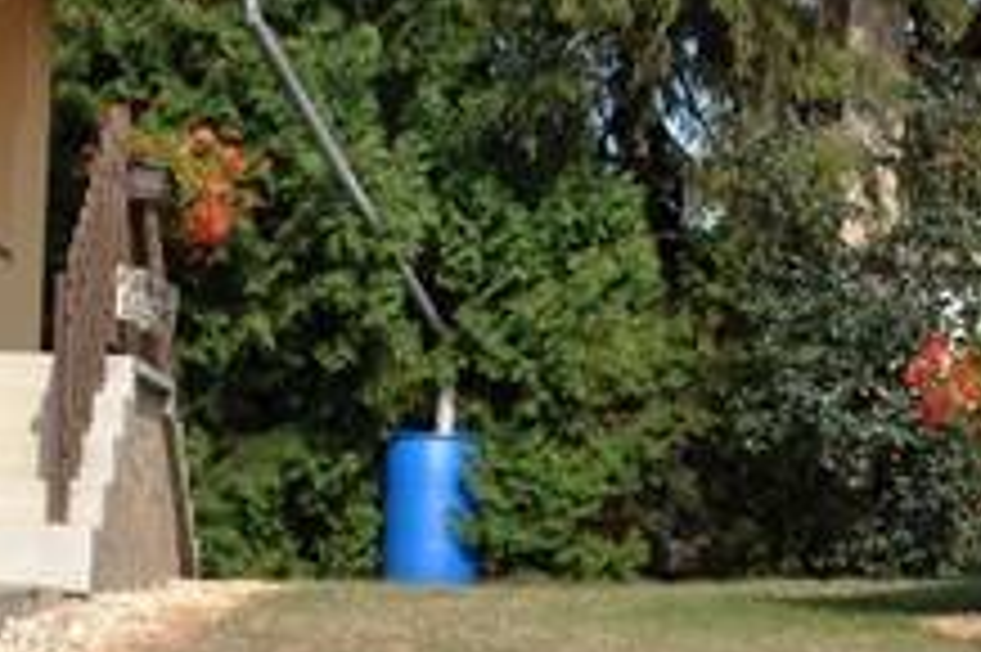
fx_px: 3458
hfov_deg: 16.0
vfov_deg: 10.5
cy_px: -243
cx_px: 171
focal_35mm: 127
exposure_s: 1/100
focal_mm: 18
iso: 200
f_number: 16
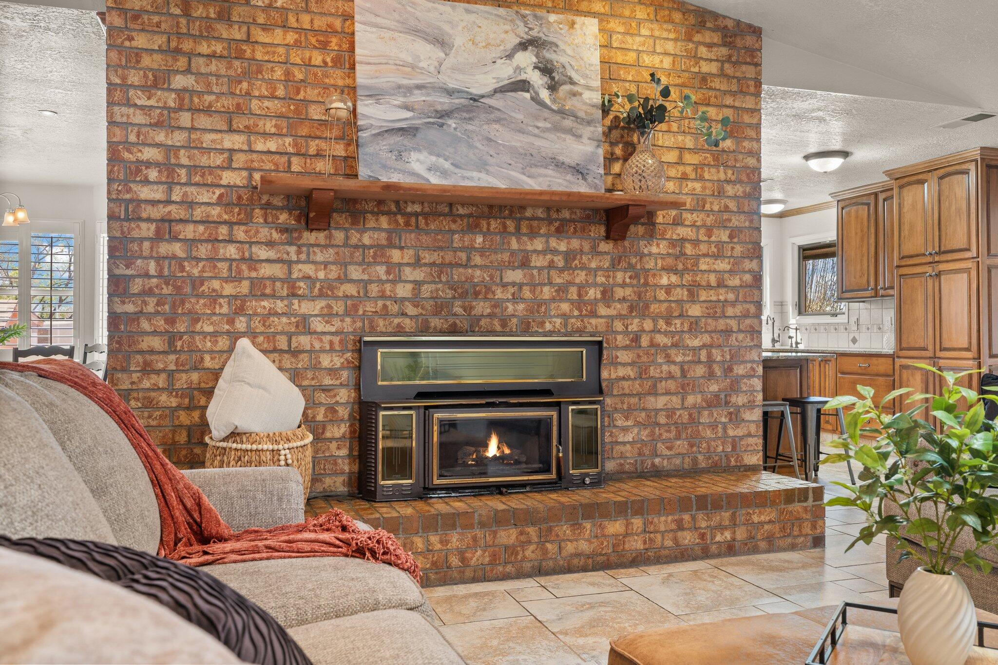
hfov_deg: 61.9
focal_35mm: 30
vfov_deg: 43.6
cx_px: 499
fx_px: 832
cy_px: 332
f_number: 9
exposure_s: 1/1.67
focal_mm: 30
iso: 320
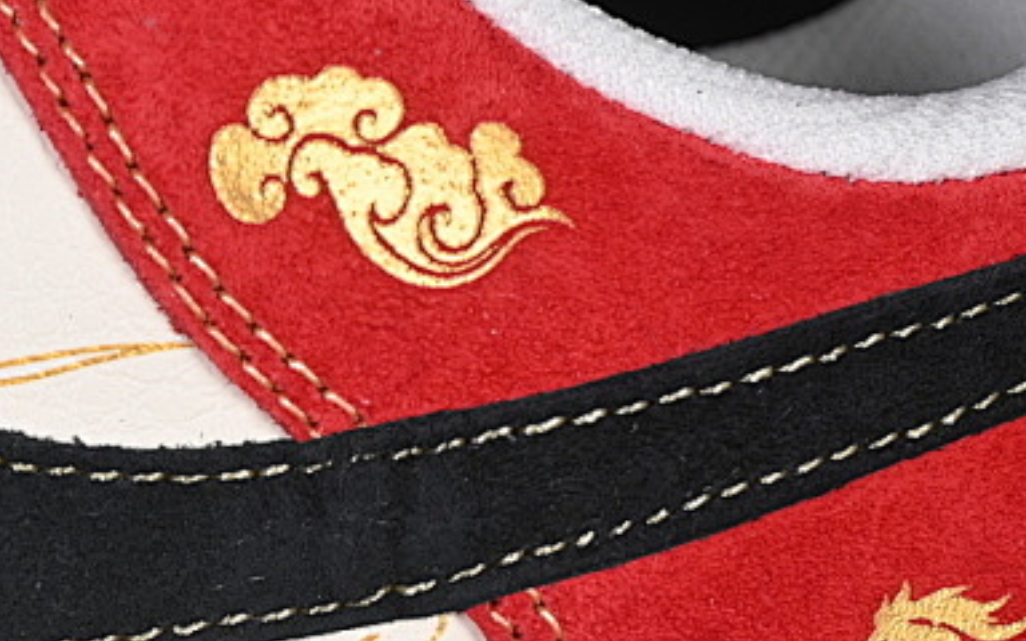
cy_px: 630
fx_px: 6012
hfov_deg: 9.7
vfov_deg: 6.1
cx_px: -83
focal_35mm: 215
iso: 160
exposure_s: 1/80
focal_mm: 50
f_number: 7.1
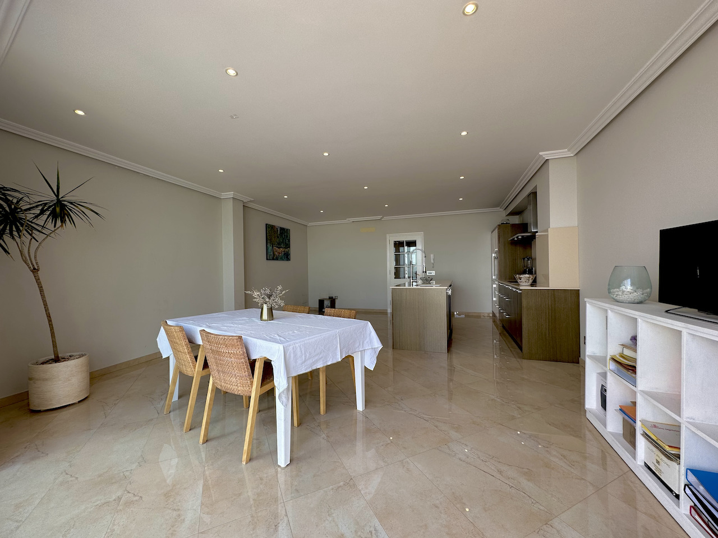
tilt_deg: -0.2
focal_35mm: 14
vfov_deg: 85.7
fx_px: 290
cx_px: 359
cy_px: 269
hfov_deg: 102.1
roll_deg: +1.6
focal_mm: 2.22
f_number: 2.2
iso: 40
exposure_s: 1/179
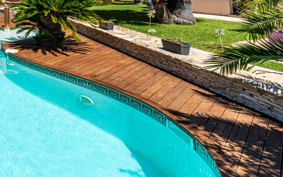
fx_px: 270
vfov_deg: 33.3
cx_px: -37
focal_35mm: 35
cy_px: 2
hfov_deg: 42.0
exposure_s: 1/800
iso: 100
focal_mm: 14
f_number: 14
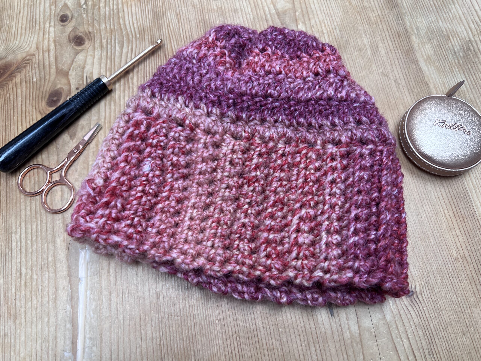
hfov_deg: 67.3
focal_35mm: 26
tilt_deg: -72.1
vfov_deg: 53.1
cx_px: 240
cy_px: 180
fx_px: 361
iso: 100
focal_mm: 5.7
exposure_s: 1/120
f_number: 1.5
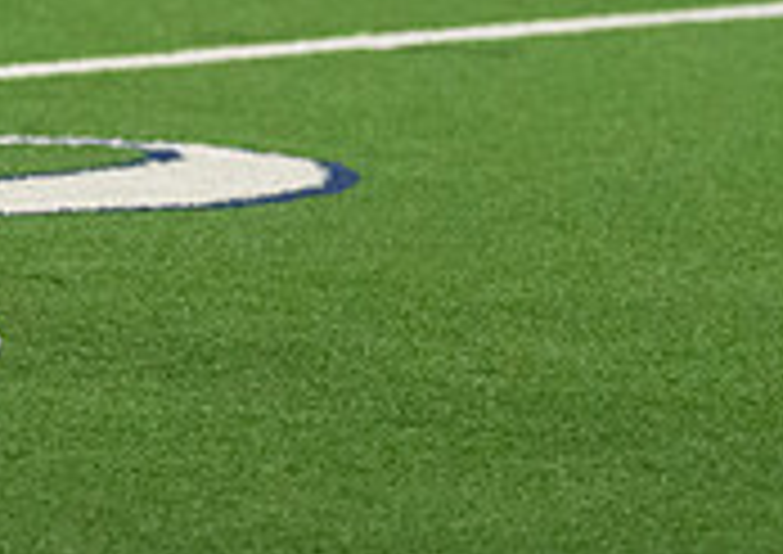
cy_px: -506
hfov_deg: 3.2
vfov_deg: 2.3
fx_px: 13895
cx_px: -414
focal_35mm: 627
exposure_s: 1/1250
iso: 5000
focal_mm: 133
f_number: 2.8
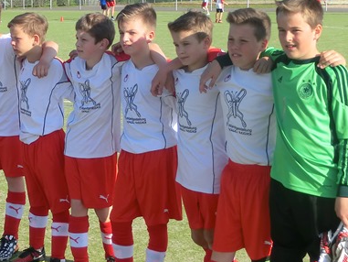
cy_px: 107
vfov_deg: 13.8
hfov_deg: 18.1
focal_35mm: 107
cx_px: 42
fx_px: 1076
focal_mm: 9.09
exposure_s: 1/400
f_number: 4.4
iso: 80
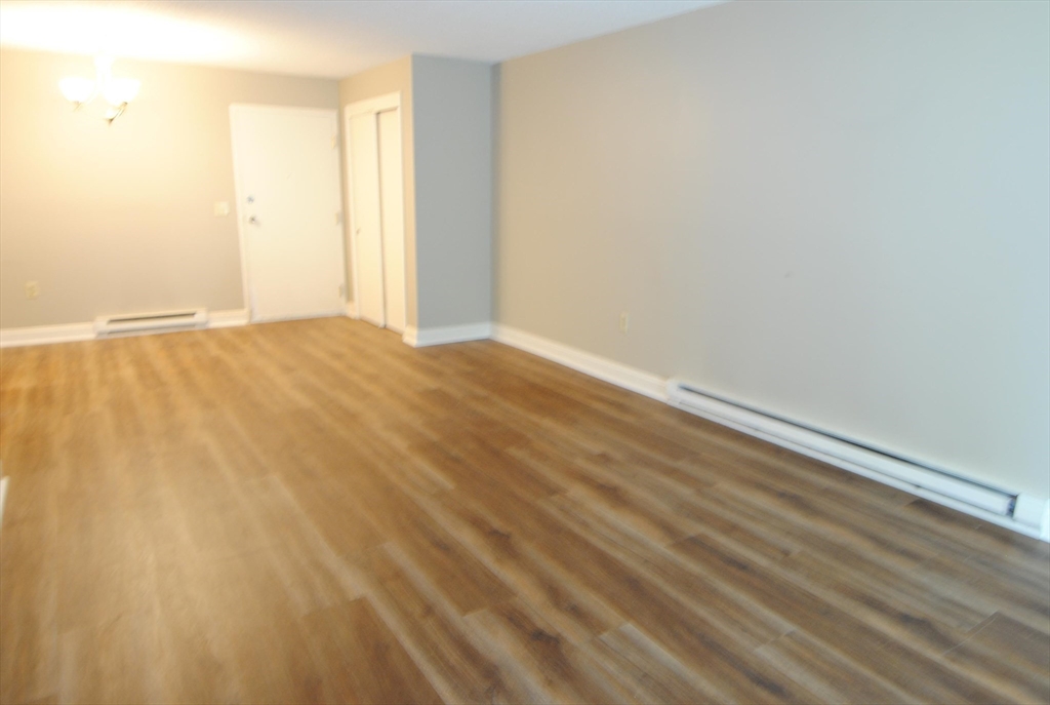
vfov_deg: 56.4
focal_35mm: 22
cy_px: 352
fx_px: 657
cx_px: 525
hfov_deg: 77.2
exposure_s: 1/10
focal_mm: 15
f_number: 2.8
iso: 400
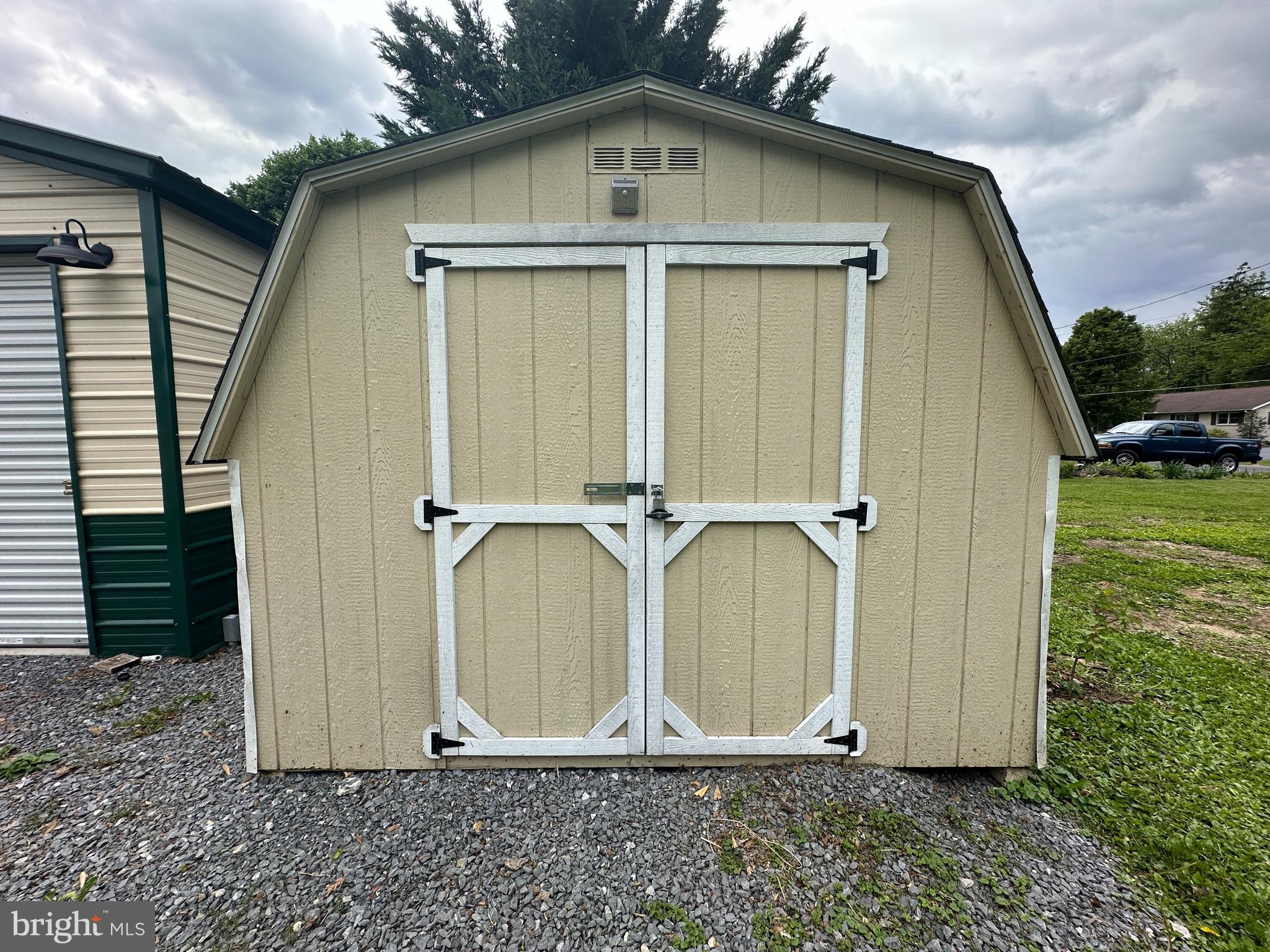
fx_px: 514
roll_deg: +1.1
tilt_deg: -5.7
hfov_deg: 102.1
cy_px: 476
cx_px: 635
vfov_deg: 85.7
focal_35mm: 14
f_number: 2.2
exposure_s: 1/932
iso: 50
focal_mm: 2.22
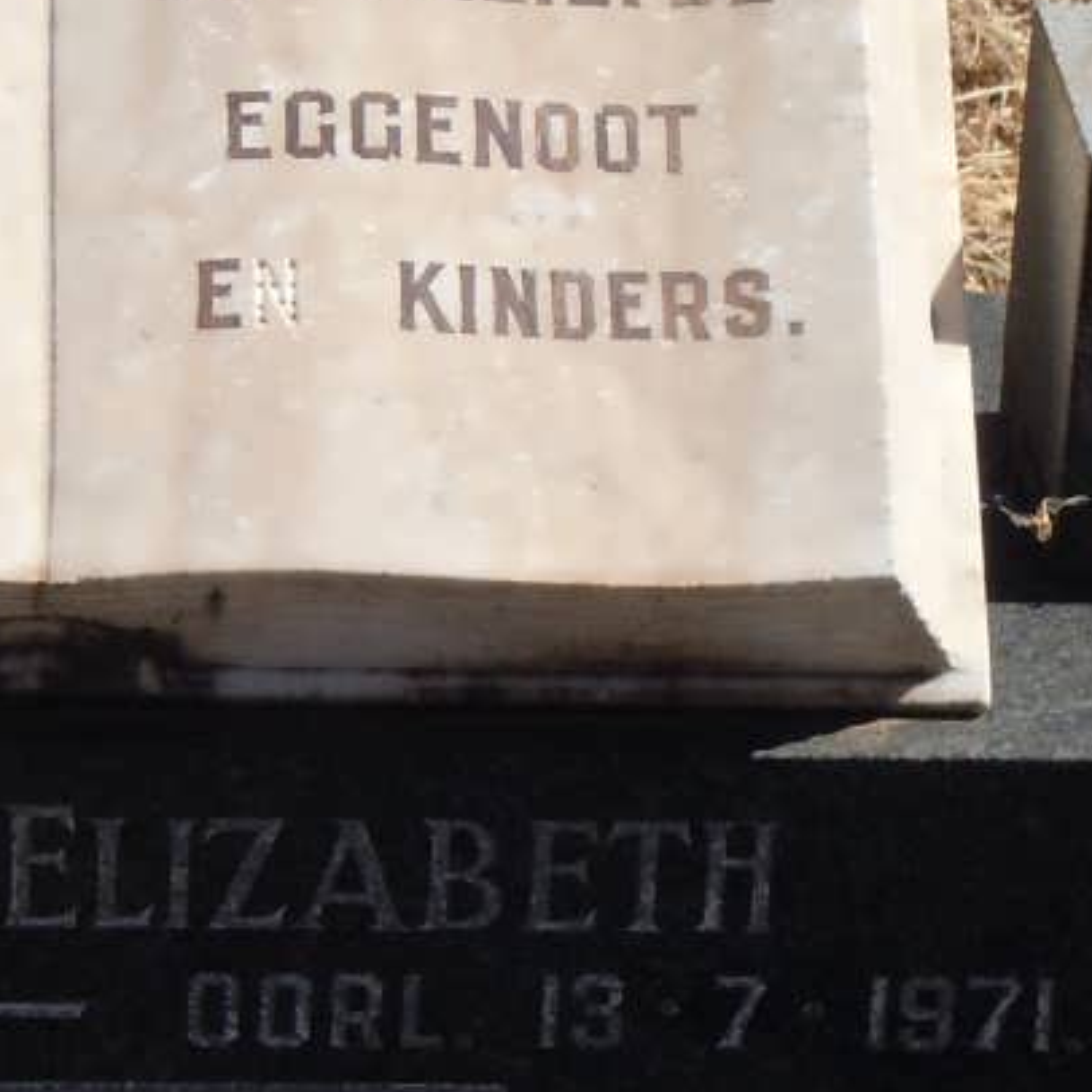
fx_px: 7174
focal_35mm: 201
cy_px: 522
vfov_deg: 8.7
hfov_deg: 8.7
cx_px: 81
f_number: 8.6
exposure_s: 1/320
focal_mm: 13.9
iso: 200
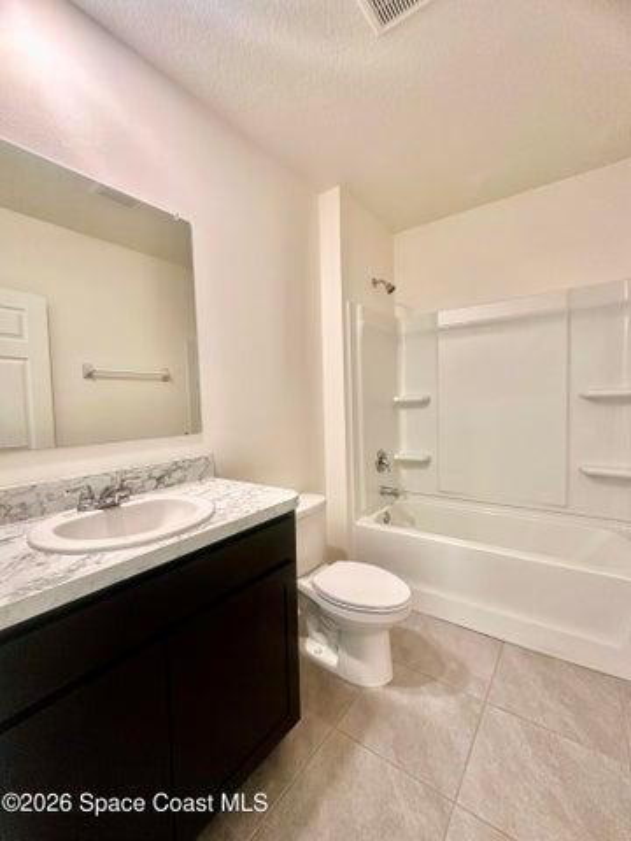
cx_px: 316
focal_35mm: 14
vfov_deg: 102.1
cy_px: 420
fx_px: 340
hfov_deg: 85.7
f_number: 2.2
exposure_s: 1/120
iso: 320
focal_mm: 2.22
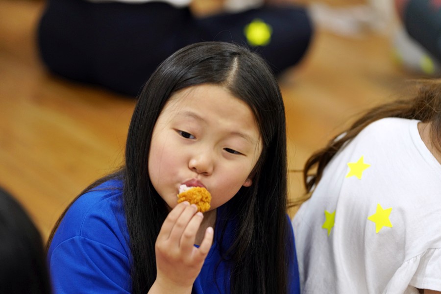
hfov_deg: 12.9
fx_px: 1948
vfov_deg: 8.6
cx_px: 220
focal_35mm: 159
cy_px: 147
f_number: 3.2
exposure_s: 1/160
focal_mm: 159
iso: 1600
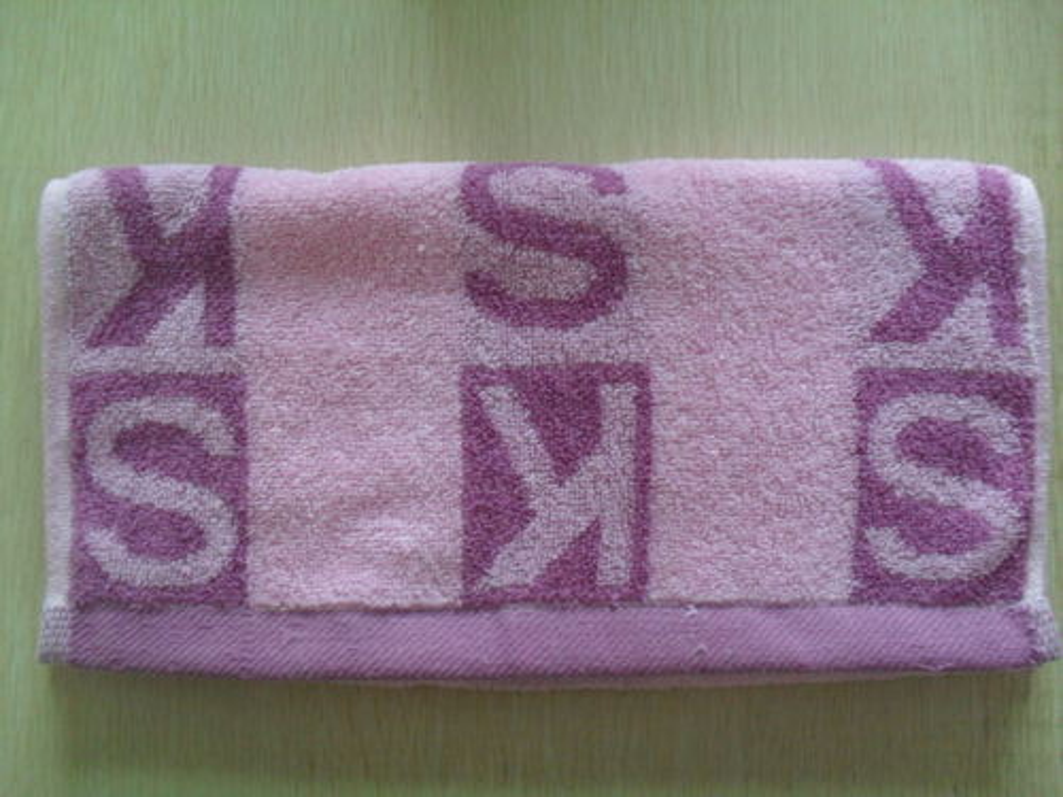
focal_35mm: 35
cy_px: 398
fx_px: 1075
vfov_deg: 40.7
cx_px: 532
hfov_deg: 52.6
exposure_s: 1/20
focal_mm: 6.3
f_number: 3.2
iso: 200
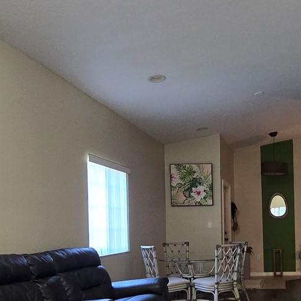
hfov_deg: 39.6
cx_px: 288
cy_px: 226
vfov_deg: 42.5
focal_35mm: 38
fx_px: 374
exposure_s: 1/60
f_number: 2.2
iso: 500
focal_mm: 2.2
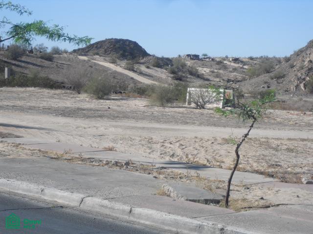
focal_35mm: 107
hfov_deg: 18.4
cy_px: 117
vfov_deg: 13.8
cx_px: 156
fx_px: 968
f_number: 5.6
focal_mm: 18.9
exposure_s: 1/320
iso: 64
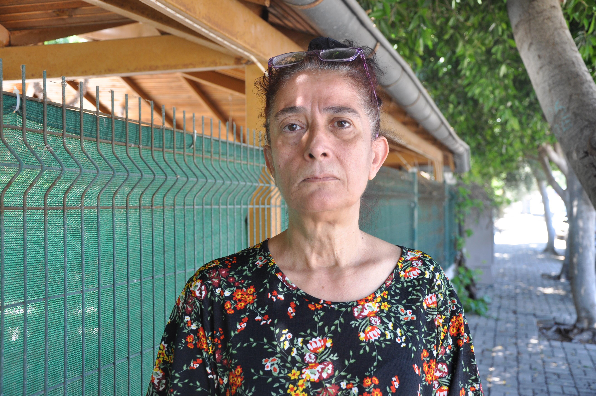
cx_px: 298
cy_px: 198
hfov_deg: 46.4
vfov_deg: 31.8
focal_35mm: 42
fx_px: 694
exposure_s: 1/80
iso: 320
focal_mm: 28
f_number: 4.5
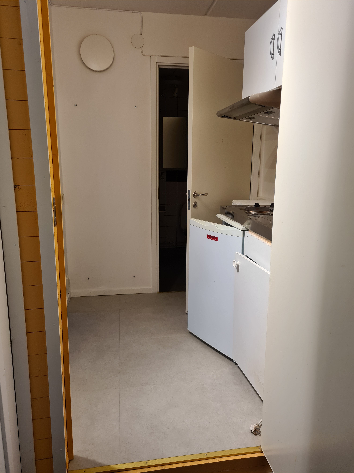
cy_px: 236
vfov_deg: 67.3
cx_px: 177
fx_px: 355
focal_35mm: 26
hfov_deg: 53.1
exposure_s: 1/50
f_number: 1.8
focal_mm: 5.4
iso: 100
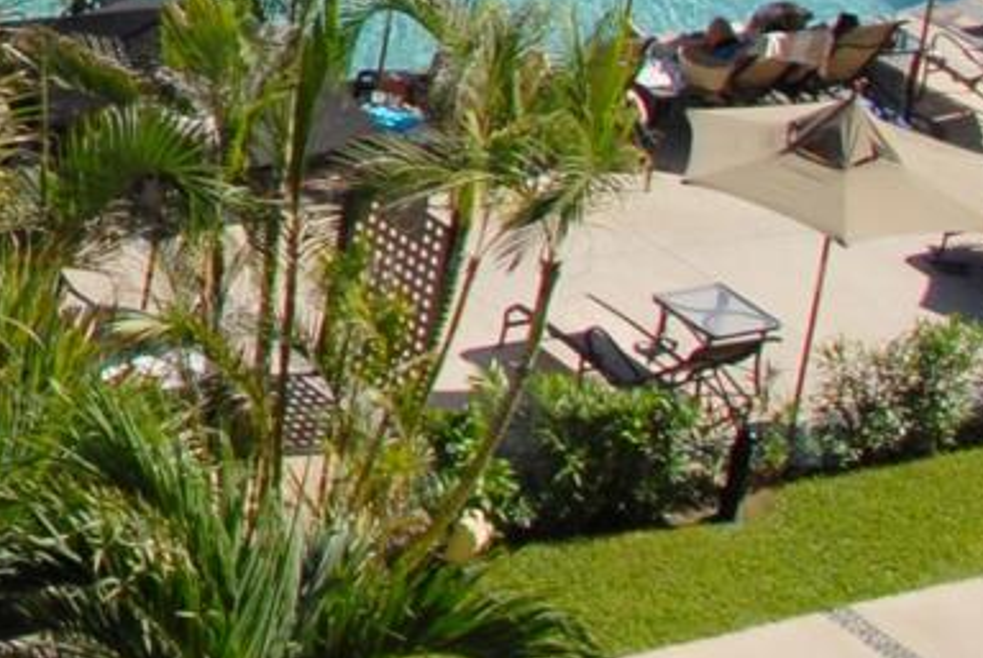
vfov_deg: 9.8
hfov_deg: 12.8
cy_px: -419
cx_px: -1129
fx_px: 3690
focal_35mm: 135
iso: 125
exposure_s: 1/250
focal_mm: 18
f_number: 9
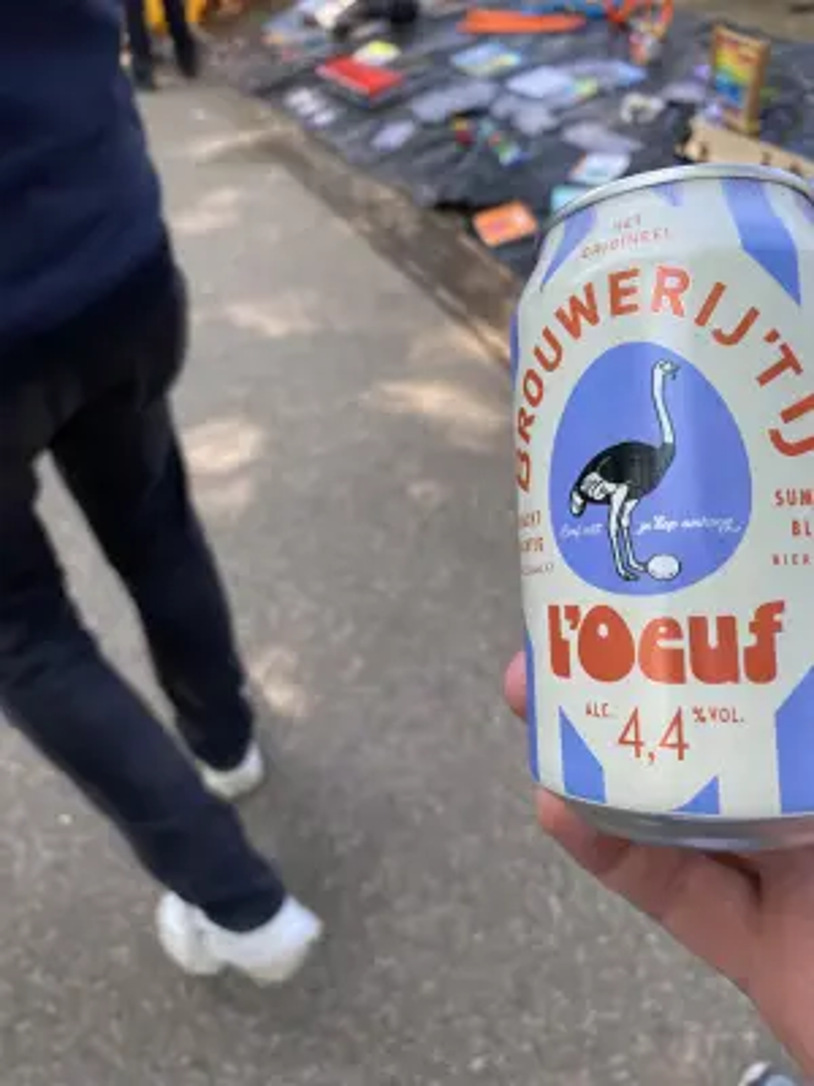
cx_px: 407
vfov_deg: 67.3
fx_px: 815
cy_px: 543
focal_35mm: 26
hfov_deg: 53.1
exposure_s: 1/380
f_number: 1.8
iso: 32
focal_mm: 4.25
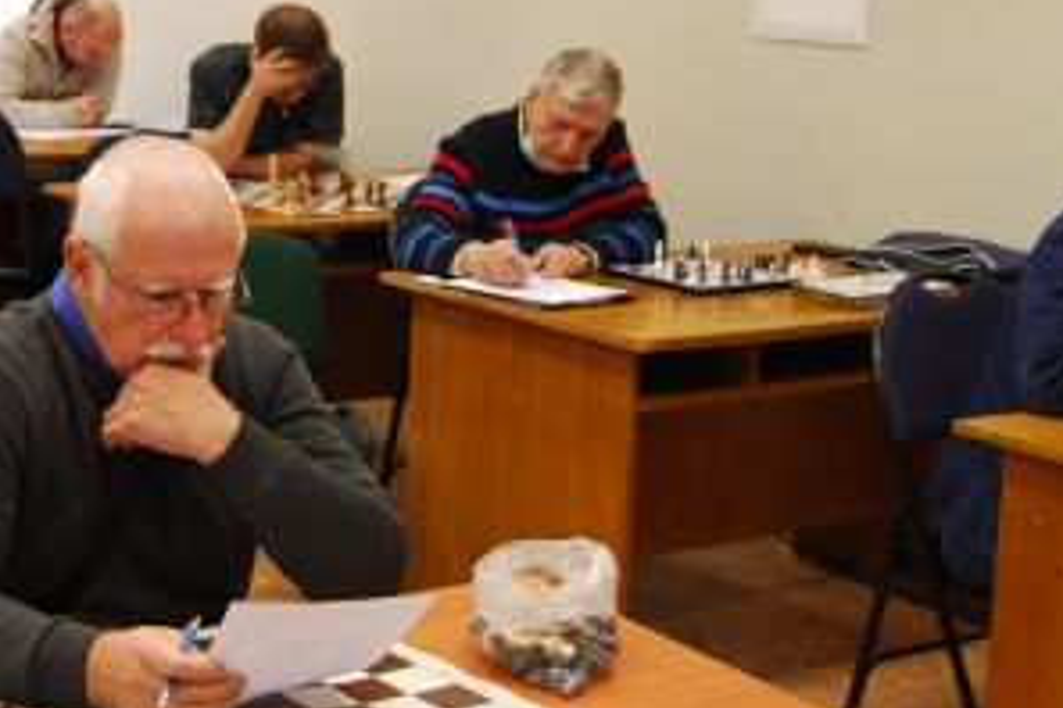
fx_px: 2096
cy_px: 286
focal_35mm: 71
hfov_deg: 27.9
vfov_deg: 19.2
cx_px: 225
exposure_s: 1/30
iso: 320
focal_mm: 22
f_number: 3.8
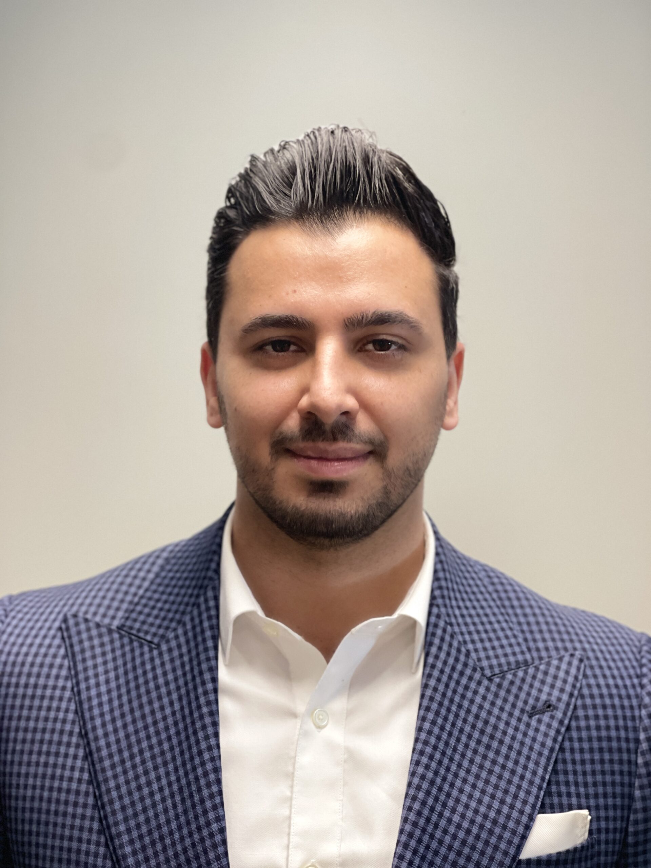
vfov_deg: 30.3
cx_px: 326
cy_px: 434
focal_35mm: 64
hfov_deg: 22.9
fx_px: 1605
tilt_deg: -4.0
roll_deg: +0.0
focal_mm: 7.5
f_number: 2.2
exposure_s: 1/40
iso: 250
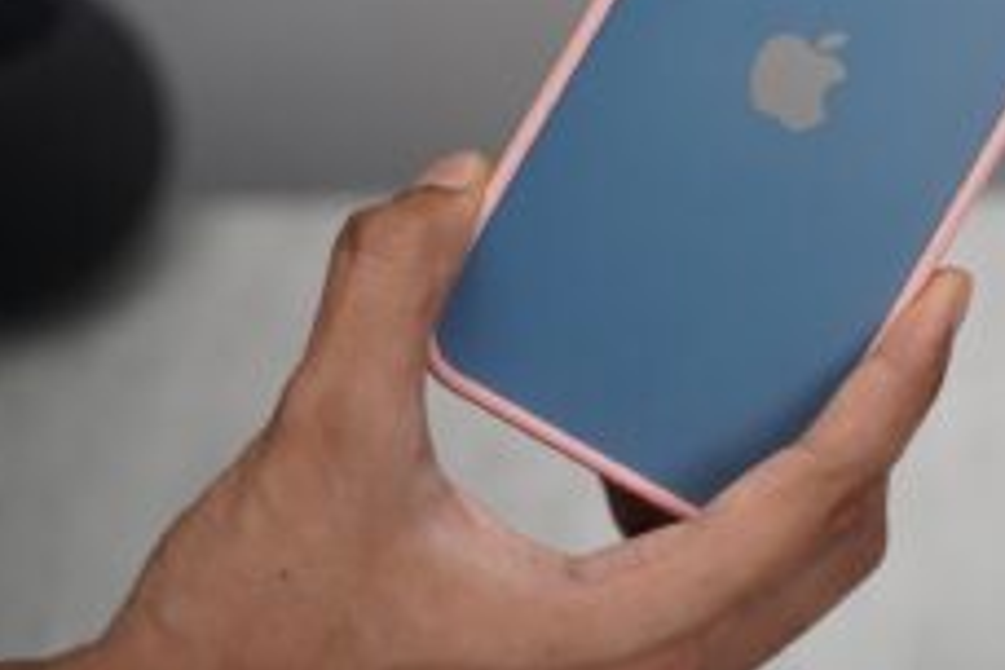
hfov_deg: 17.5
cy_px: 134
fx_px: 3238
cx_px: 780
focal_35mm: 116
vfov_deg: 11.8
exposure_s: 1/200
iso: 640
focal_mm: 66
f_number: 4
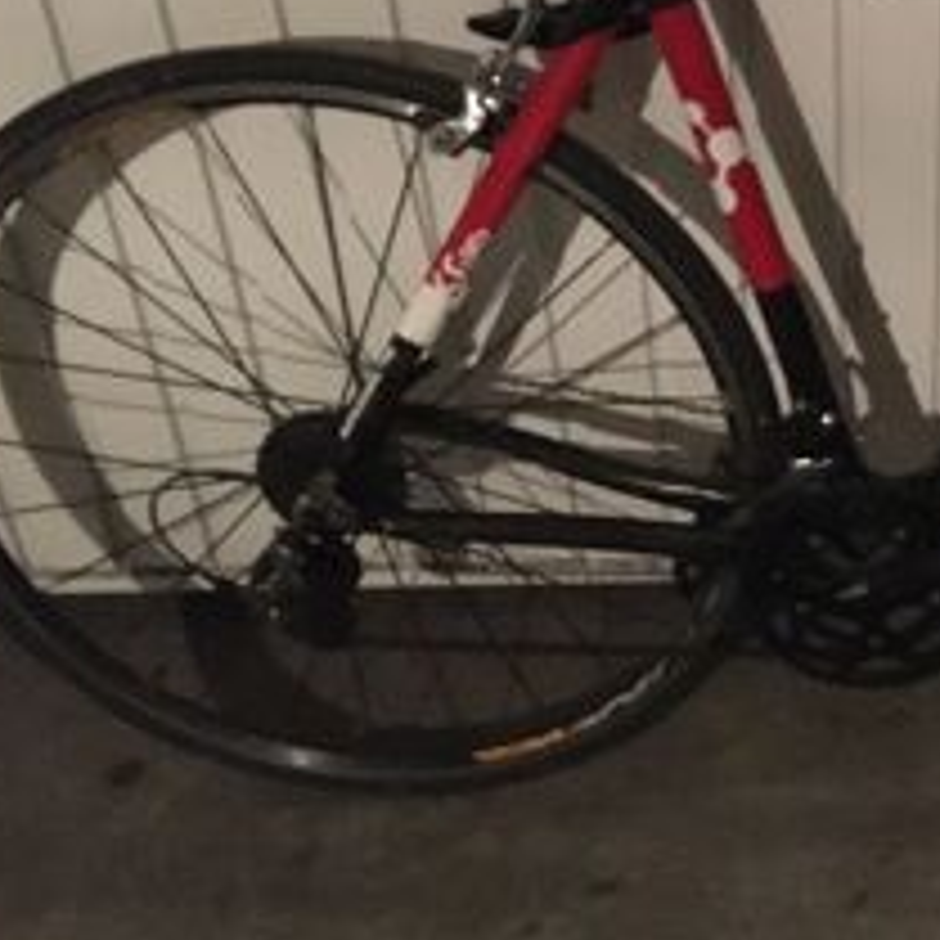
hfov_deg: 26.9
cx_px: 1012
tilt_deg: -35.6
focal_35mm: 59
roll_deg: -2.5
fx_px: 1813
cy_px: 279
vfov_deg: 28.8
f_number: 2.2
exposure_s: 1/17
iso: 1600
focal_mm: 4.15
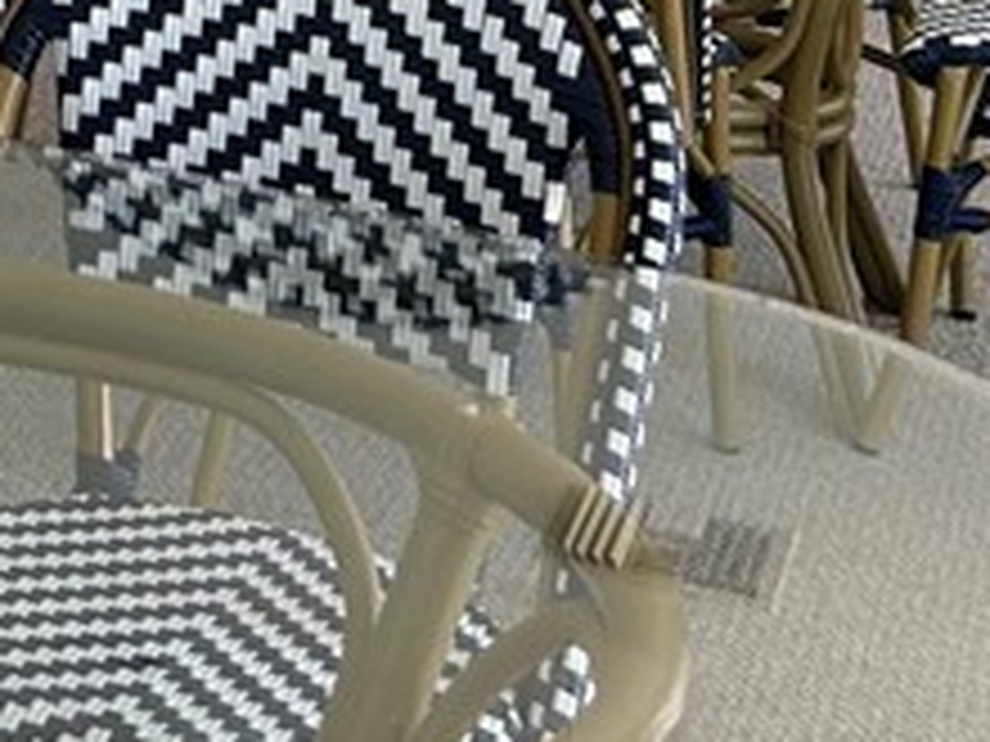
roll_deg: -2.0
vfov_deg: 10.9
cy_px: -859
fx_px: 3461
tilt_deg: -1.7
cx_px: -652
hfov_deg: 14.7
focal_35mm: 121
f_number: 1.5
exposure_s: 1/160
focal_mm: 5.7
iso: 40
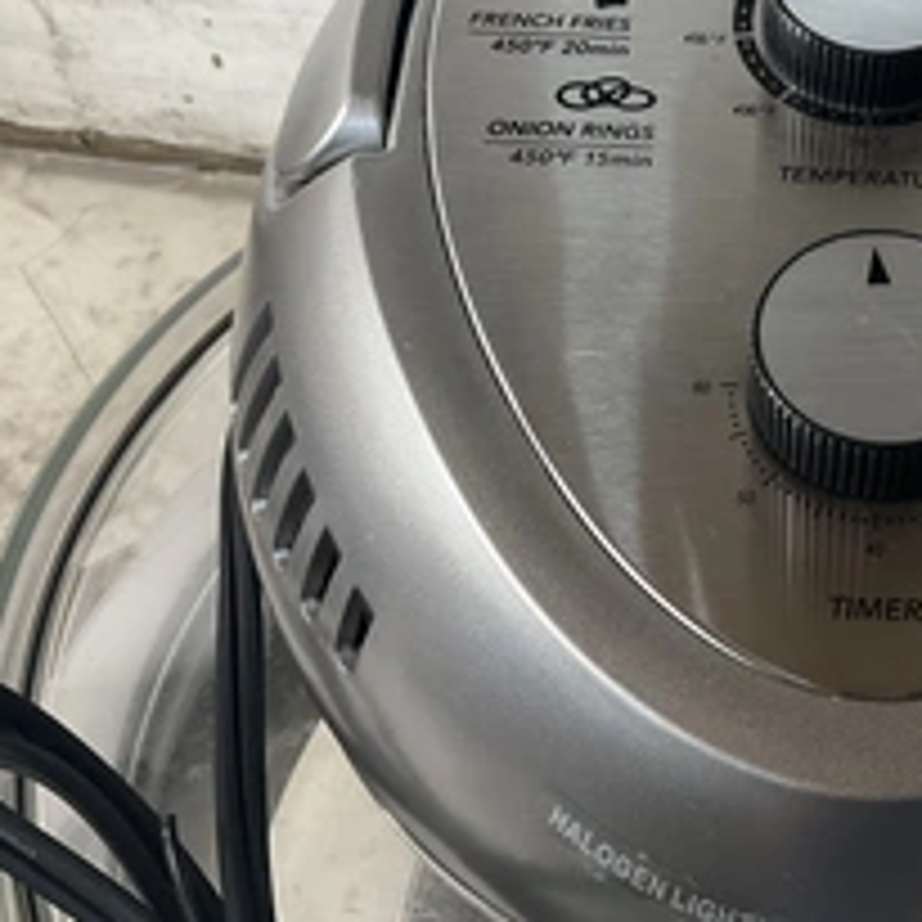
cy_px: 288
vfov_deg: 33.6
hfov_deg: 32.5
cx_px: 810
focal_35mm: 50
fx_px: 1507
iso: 100
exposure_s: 1/60
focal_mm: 3
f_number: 1.8
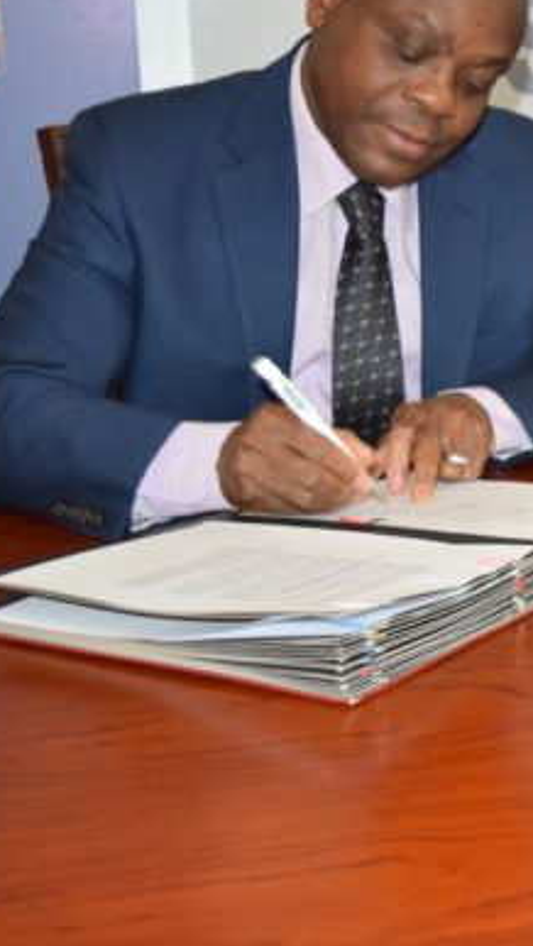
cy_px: 457
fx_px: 2033
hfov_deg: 14.2
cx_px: 751
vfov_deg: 26.2
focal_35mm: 81
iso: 900
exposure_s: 1/60
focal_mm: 26
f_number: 4
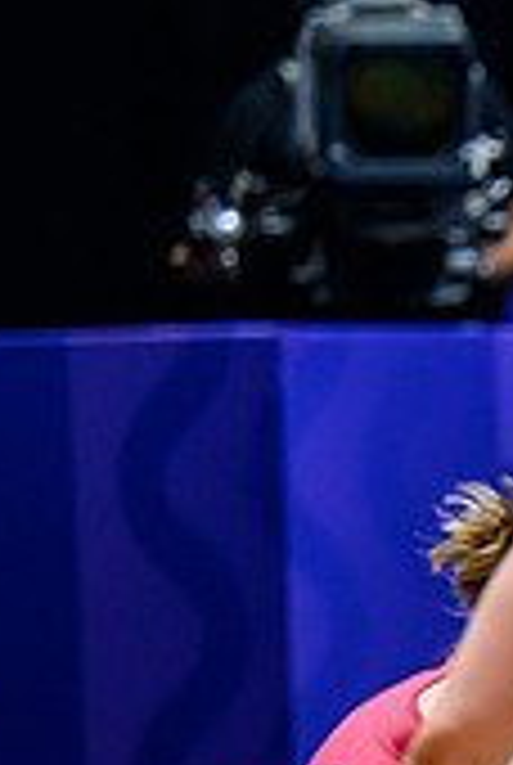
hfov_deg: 1.3
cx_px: 1699
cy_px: 608
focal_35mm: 1060
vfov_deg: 1.9
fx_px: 22564
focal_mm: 220
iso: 4000
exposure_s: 1/1600
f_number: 4
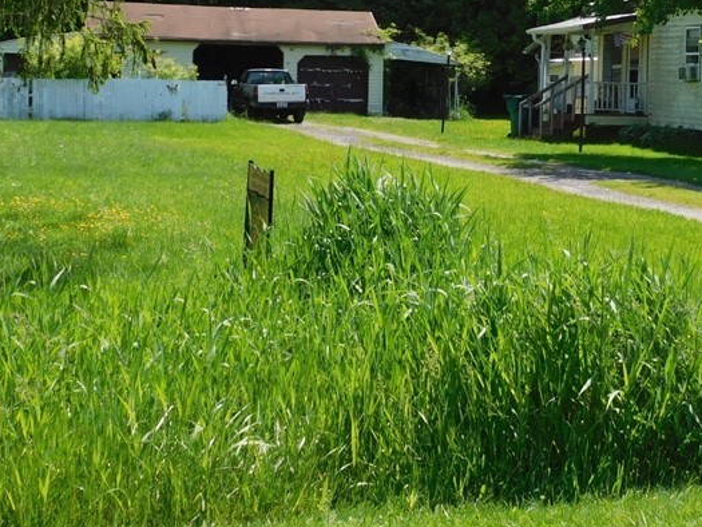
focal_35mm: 78
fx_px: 1582
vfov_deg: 18.7
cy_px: 103
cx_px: 547
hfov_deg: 24.7
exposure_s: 1/800
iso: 125
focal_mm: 7.2
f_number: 3.8
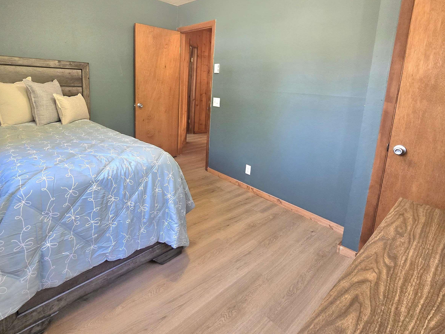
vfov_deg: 73.1
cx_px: 202
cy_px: 120
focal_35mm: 17
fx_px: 219
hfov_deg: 90.8
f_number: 2.2
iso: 200
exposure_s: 1/60.2
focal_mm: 2.2
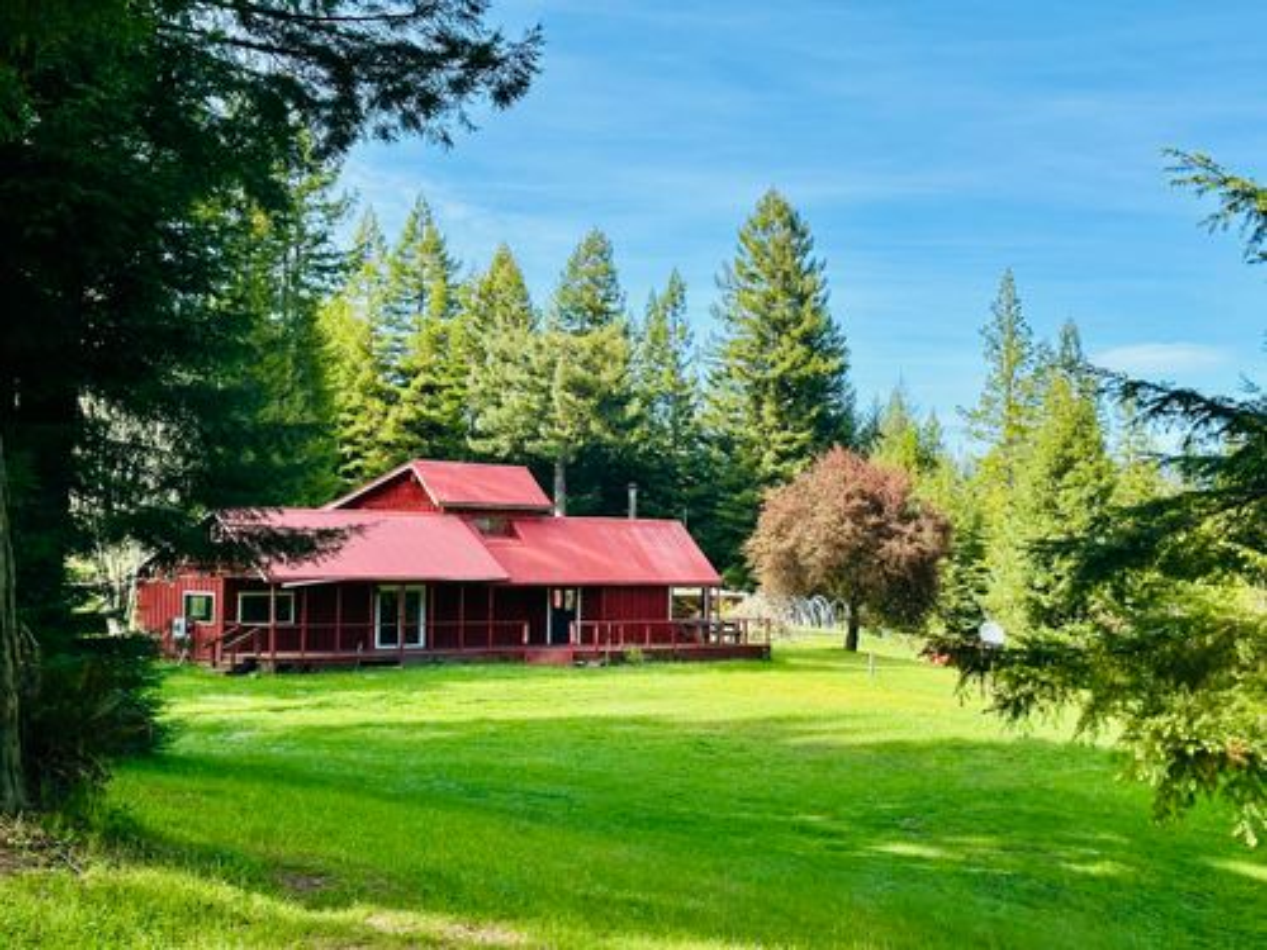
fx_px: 1757
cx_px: 634
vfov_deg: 30.3
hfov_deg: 39.7
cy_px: 475
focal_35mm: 48
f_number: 1.78
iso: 64
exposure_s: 1/1916
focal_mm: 6.86
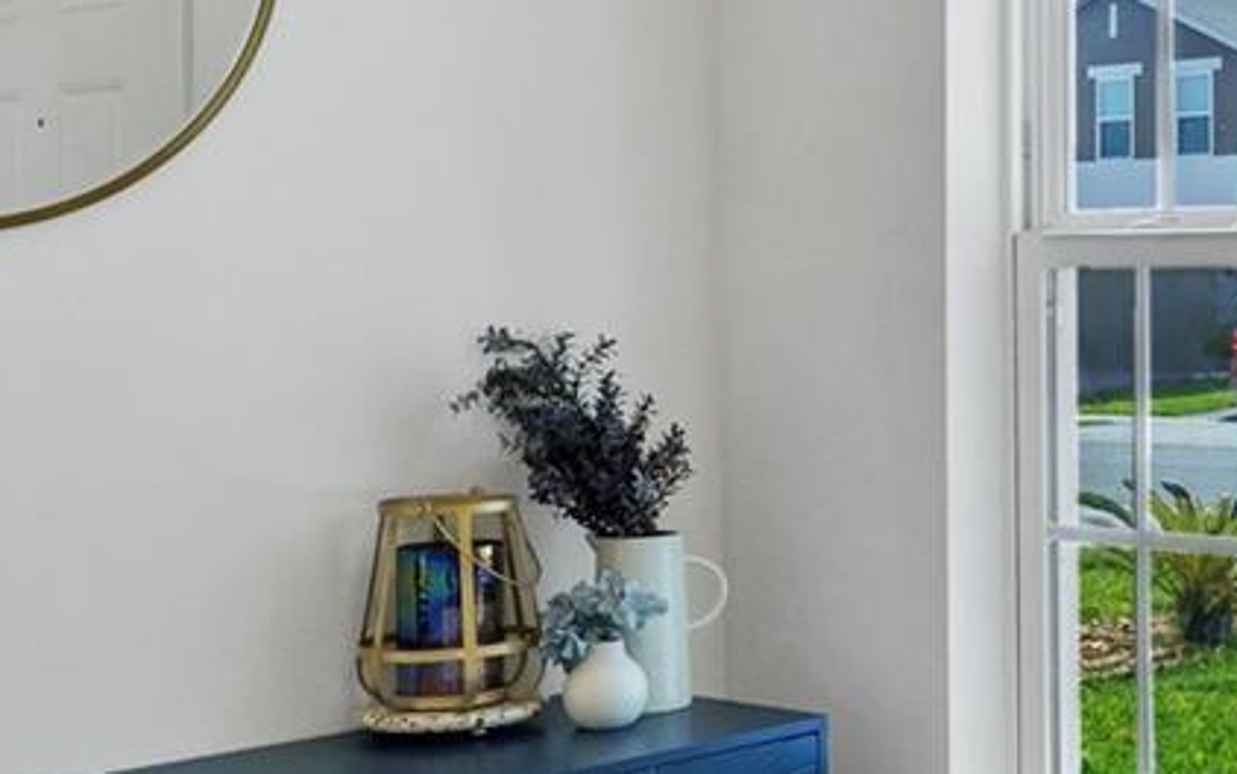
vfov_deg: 22.3
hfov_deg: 29.7
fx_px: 1956
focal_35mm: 58
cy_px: 240
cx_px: 1513
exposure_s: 1/10
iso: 200
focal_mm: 10
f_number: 10
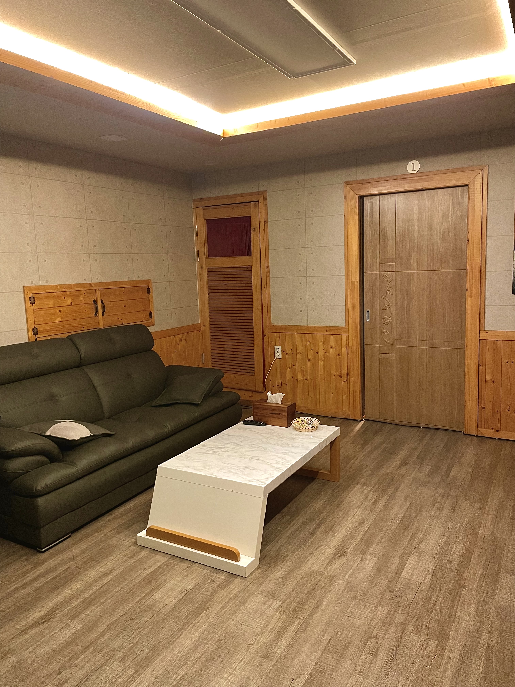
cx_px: 258
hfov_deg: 53.1
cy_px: 344
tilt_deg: -7.0
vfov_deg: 67.3
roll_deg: +2.0
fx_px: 516
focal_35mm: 26
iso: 640
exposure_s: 1/30
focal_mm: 4.2
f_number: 1.6
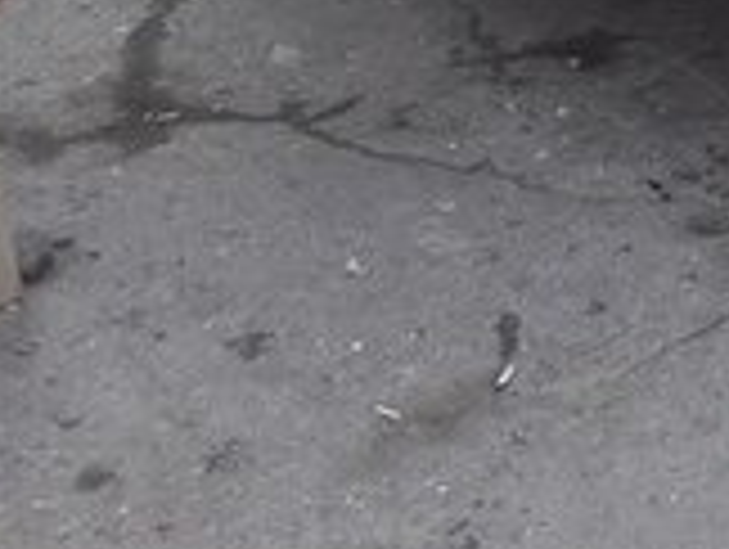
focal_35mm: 114
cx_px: 1328
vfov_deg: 12.2
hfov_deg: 14.9
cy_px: -358
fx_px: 2404
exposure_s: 1/140
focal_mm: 3.7
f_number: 1.9
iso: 40
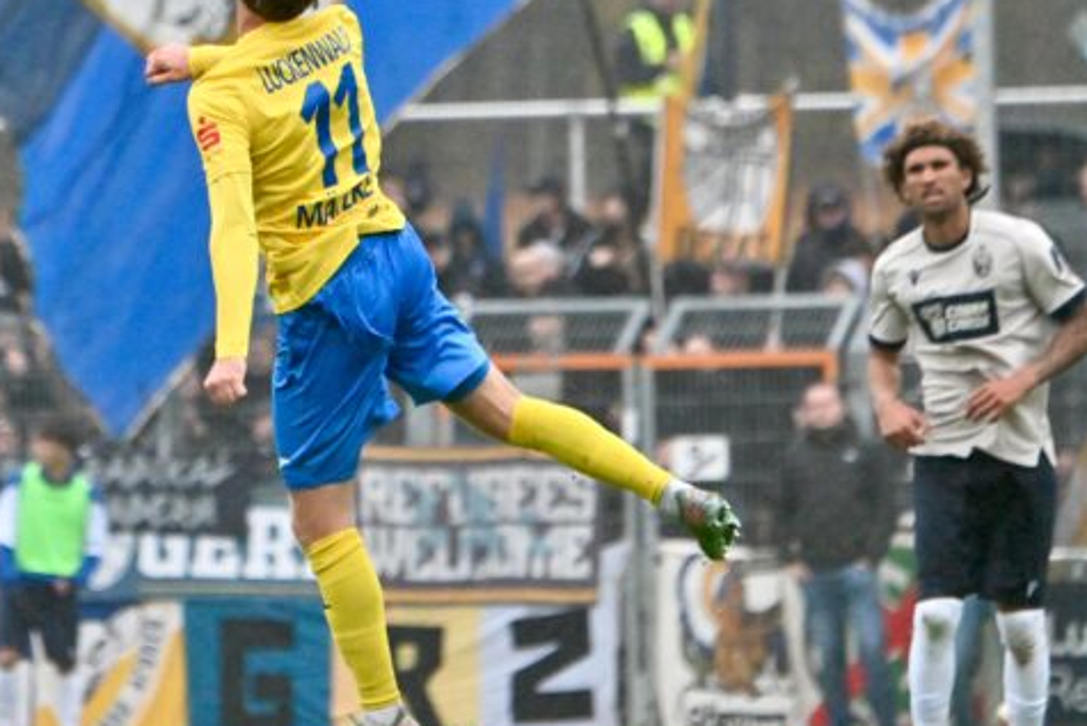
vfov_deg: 2.1
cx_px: 46
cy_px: 182
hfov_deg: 3.2
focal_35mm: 647
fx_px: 19541
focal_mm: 300
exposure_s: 1/1600
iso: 3200
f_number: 5.6
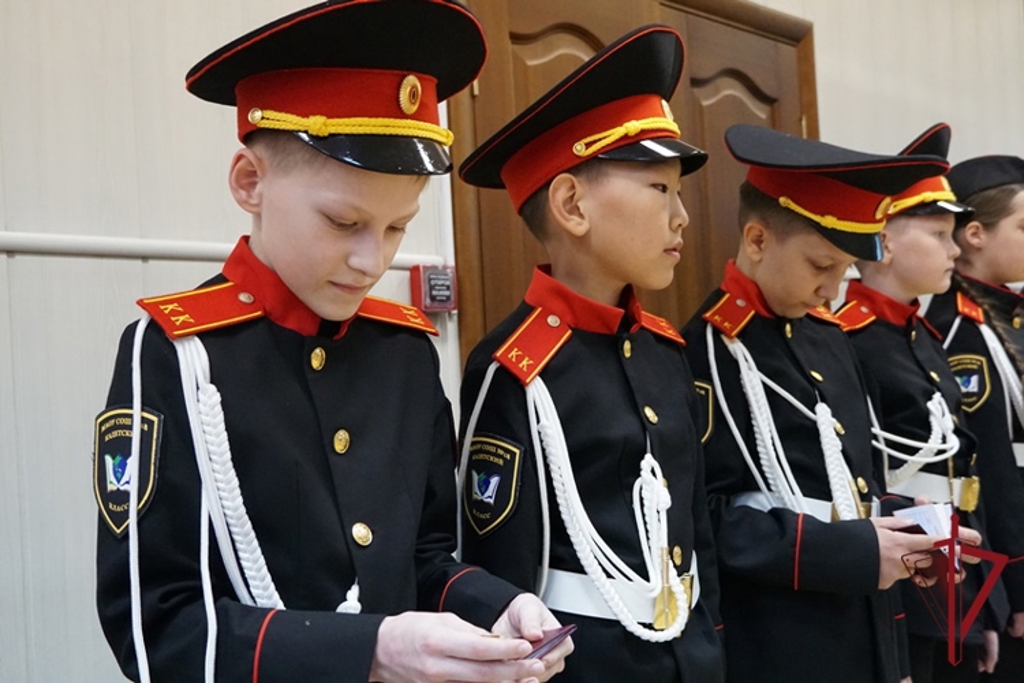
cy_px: 342
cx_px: 512
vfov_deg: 36.9
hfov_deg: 53.1
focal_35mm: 36
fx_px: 1024
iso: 6400
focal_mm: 24
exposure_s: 1/160
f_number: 4
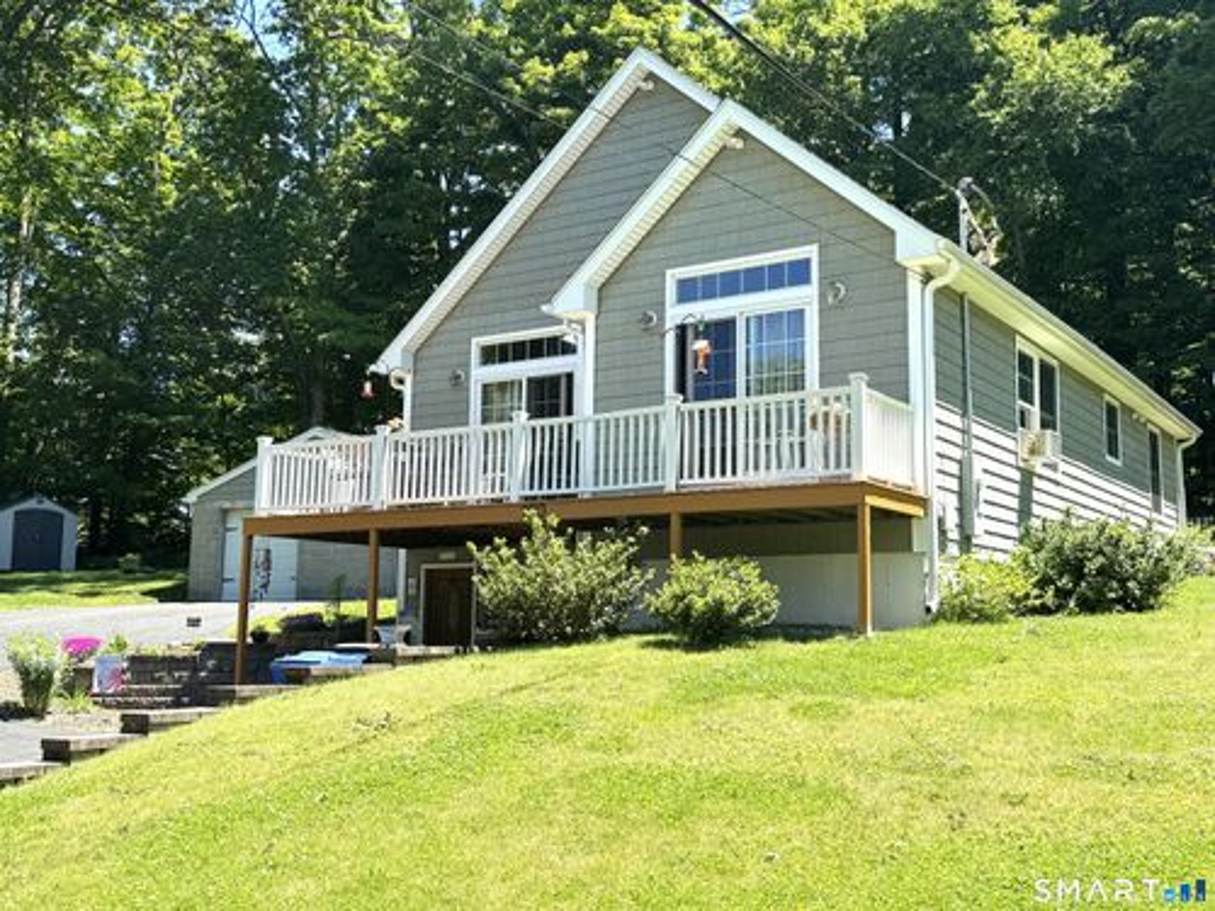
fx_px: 1334
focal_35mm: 38
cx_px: 608
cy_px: 456
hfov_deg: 49.0
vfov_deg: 37.7
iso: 80
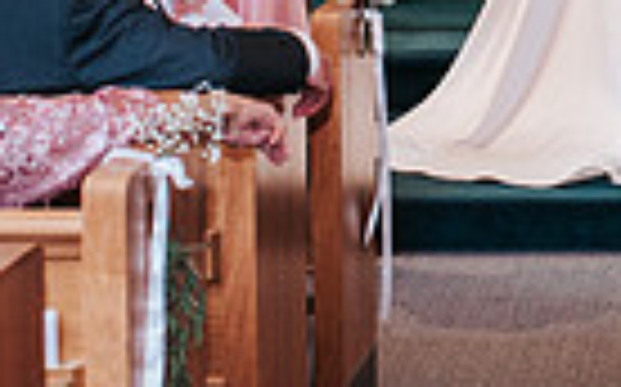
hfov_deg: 13.2
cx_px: 756
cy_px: -286
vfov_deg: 8.2
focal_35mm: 154
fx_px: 2604
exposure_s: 1/125
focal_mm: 35
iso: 720
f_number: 3.2
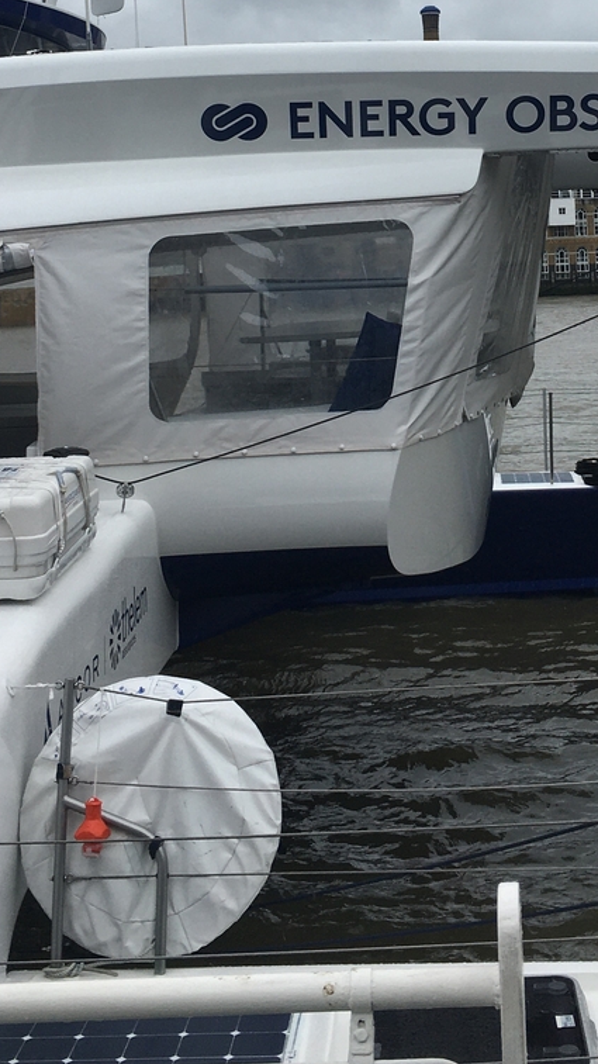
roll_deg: +1.5
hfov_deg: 20.2
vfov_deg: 34.0
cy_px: 164
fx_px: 1664
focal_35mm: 59
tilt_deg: +3.3
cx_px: 453
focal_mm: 4.15
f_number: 2.2
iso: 25
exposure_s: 1/836
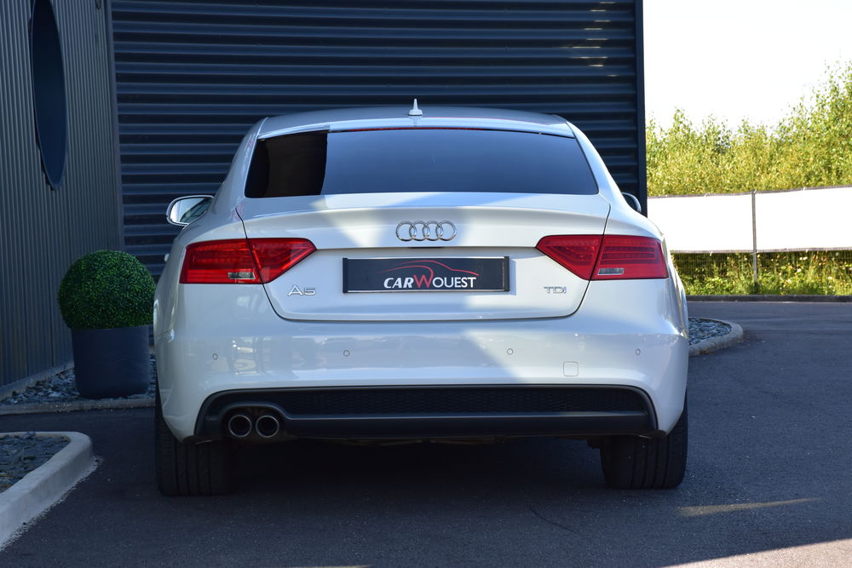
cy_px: 284
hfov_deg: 20.6
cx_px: 426
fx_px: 2343
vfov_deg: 13.8
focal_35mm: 99
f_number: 10
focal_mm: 66
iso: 400
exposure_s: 1/200
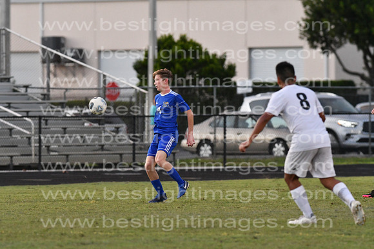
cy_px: 124
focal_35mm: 450
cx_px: 187
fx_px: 4676
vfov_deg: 3.1
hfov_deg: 4.6
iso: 4000
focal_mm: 300
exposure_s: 1/800
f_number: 4.5
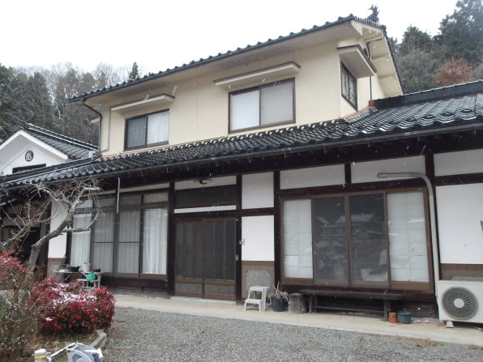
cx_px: 226
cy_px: 191
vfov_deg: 48.2
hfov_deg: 61.6
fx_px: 405
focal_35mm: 29
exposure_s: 1/60
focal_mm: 4.9
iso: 383
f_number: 10.4
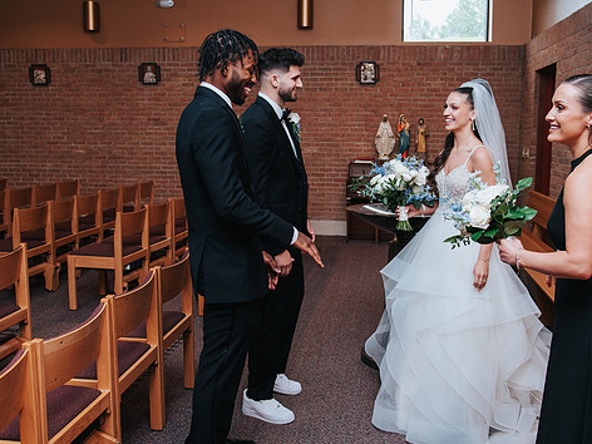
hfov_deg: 48.9
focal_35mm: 38
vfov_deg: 37.7
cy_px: 208
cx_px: 321
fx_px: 650
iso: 1000
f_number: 4
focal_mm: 28
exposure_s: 1/200
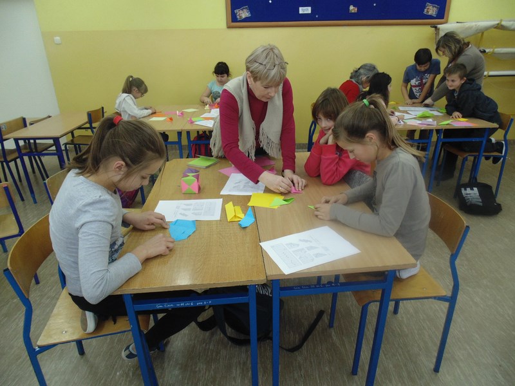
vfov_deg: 61.1
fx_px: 327
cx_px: 258
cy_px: 193
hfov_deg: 76.4
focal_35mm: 22
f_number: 3.1
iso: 160
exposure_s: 1/30
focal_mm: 4
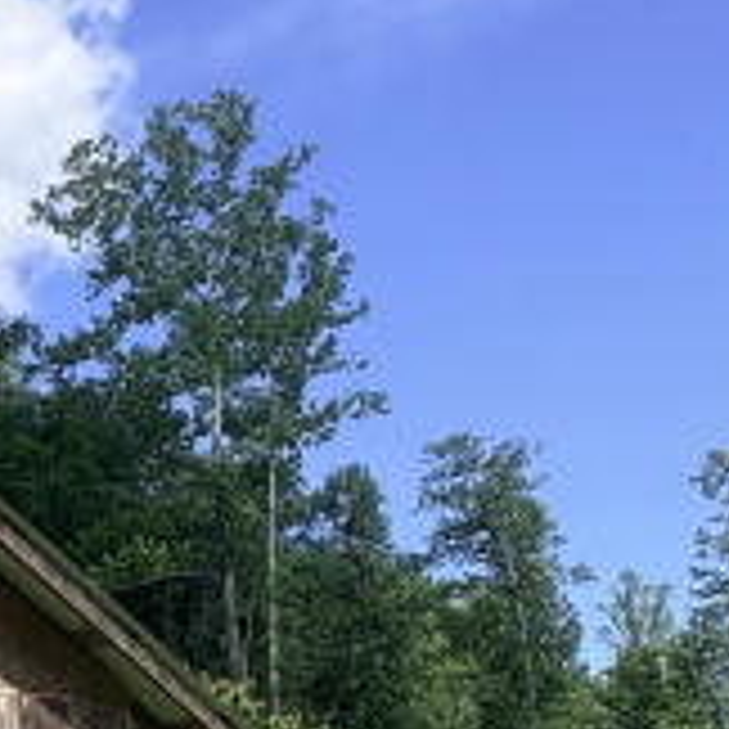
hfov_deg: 27.3
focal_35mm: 51
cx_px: -248
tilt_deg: +5.0
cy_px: 839
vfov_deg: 29.4
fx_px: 1215
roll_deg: -3.3
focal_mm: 2.22
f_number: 2.2
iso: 50
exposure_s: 1/1110
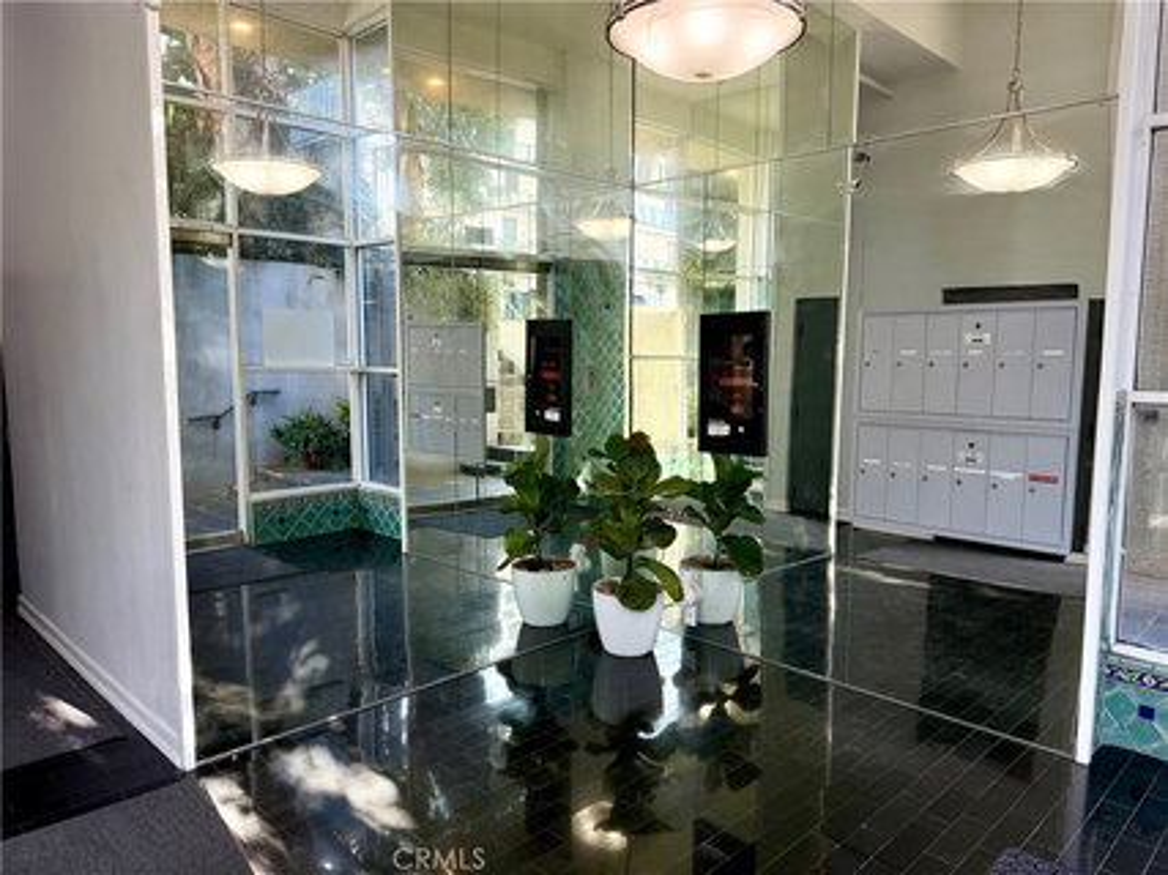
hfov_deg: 71.6
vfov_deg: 56.8
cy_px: 438
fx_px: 810
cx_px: 584
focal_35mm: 24
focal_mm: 6.76
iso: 160
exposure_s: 1/230
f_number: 1.78
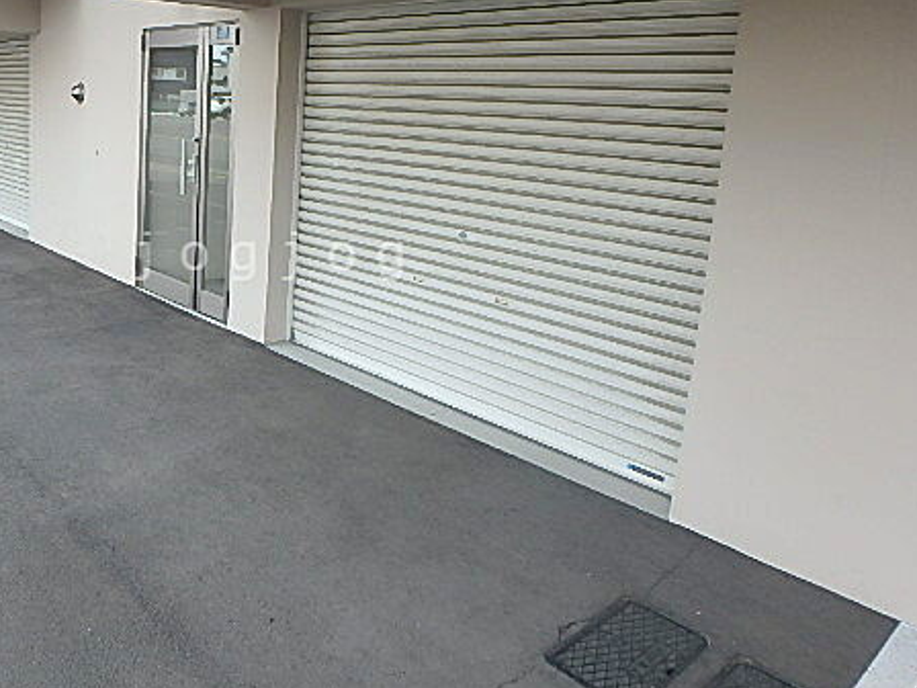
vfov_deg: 46.4
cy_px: 256
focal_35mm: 30
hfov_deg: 58.0
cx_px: 274
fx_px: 795
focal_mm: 3.7
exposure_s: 1/320
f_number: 3.5
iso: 125
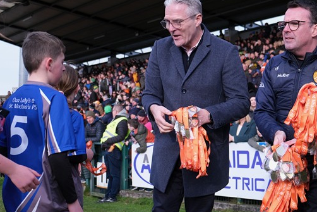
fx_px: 467
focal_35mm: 53
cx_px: 133
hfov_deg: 37.4
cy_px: 114
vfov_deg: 25.5
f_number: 3.2
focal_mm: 25.4
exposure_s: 1/900
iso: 400
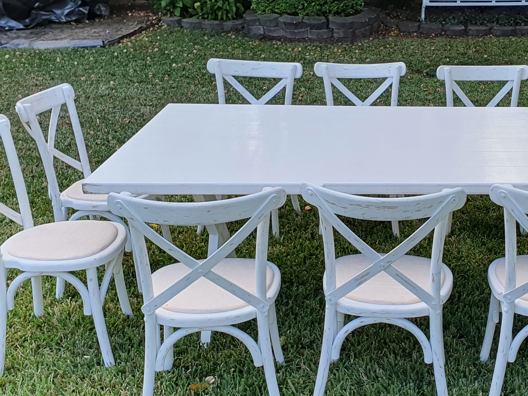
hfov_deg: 35.4
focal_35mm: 52
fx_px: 793
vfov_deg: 28.0
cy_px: 173
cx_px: 436
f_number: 2.4
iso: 50
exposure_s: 1/244
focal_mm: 4.32
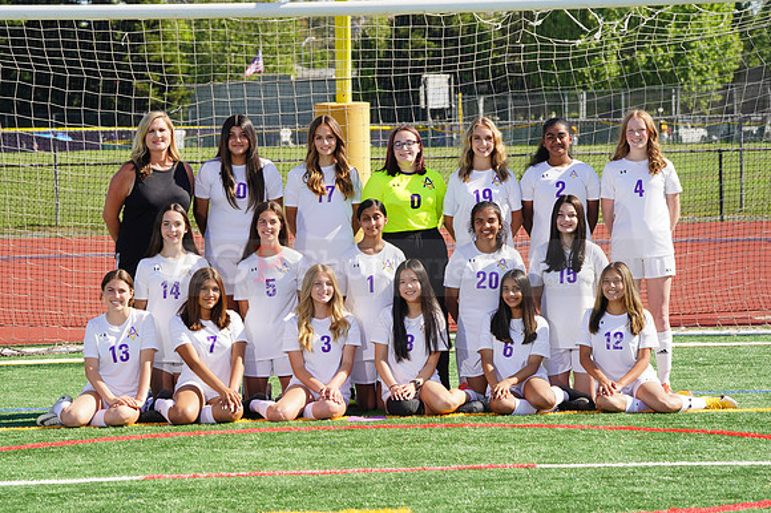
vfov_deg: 8.0
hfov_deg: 12.0
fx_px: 3660
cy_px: 256
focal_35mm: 171
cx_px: 386
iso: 200
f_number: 11
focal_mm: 171
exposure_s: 1/250
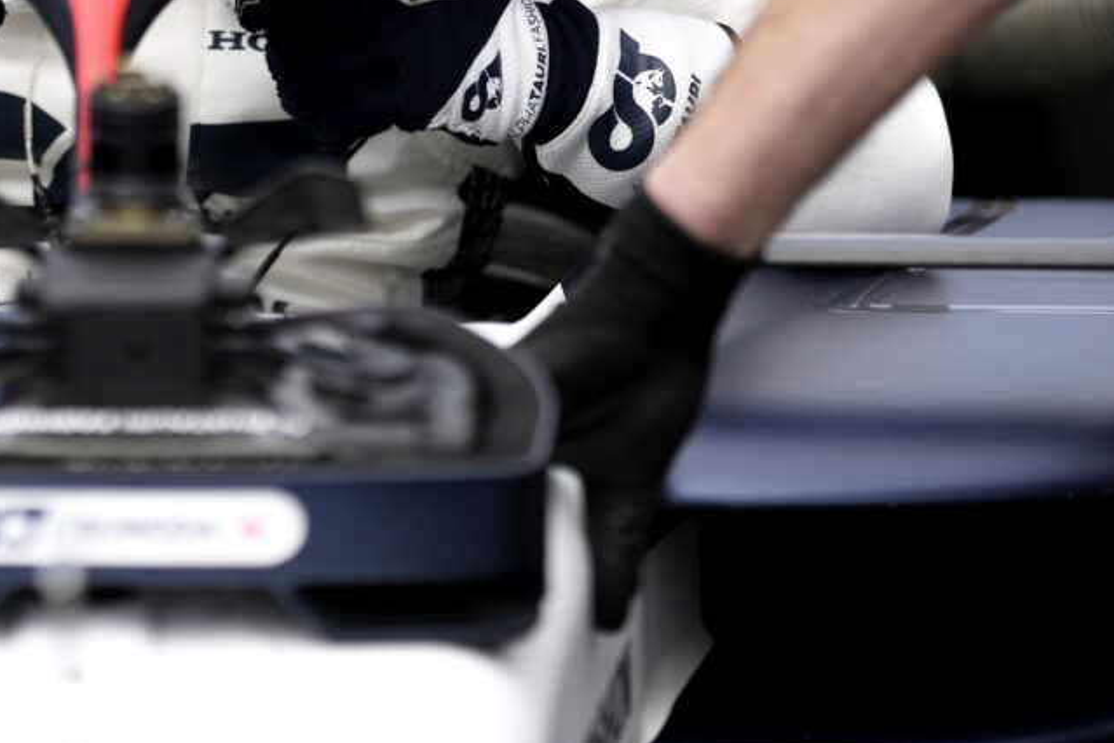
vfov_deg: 3.8
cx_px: 78
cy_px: -170
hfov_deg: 5.7
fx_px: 11108
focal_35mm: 359
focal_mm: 135
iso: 100
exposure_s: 1/5000
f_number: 1.8
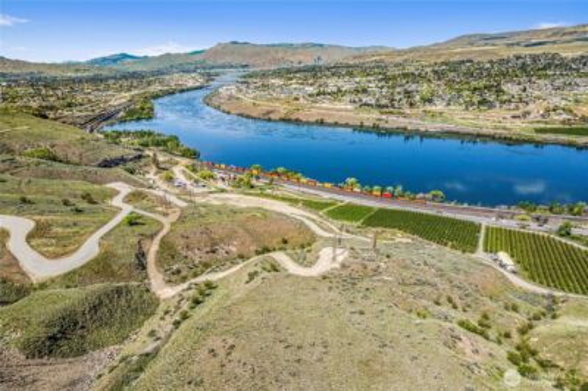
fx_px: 359
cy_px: 196
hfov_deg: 78.6
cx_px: 294
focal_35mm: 22
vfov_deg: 57.1
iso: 100
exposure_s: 1/5000
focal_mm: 8.38
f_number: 2.8
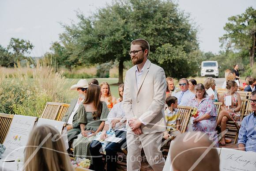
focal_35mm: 52
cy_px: 86
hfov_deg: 38.2
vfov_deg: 26.0
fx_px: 370
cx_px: 128
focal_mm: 52
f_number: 3.5
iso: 64
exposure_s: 1/500
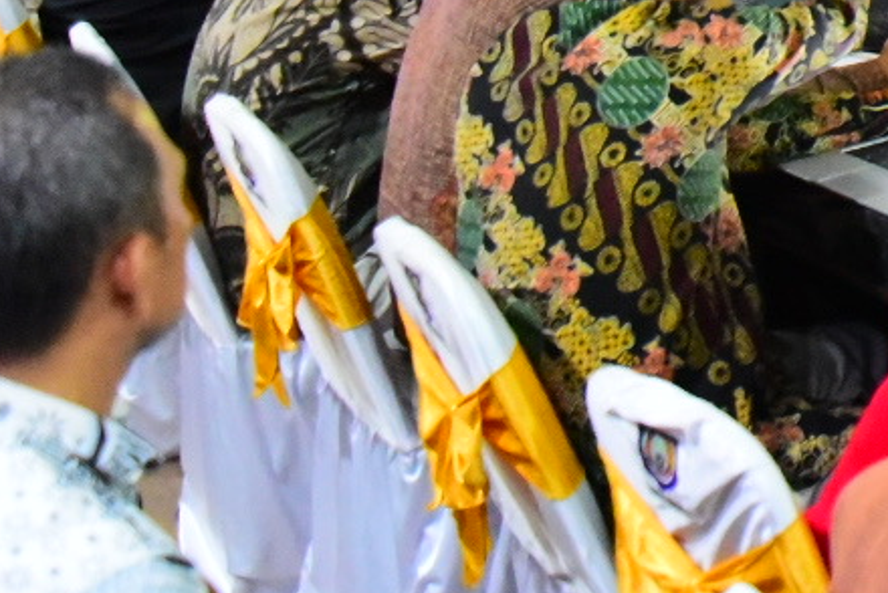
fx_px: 2542
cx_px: 1538
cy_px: -232
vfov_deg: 12.8
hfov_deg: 16.8
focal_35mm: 103
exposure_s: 1/125
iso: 12800
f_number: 3.8
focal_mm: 28
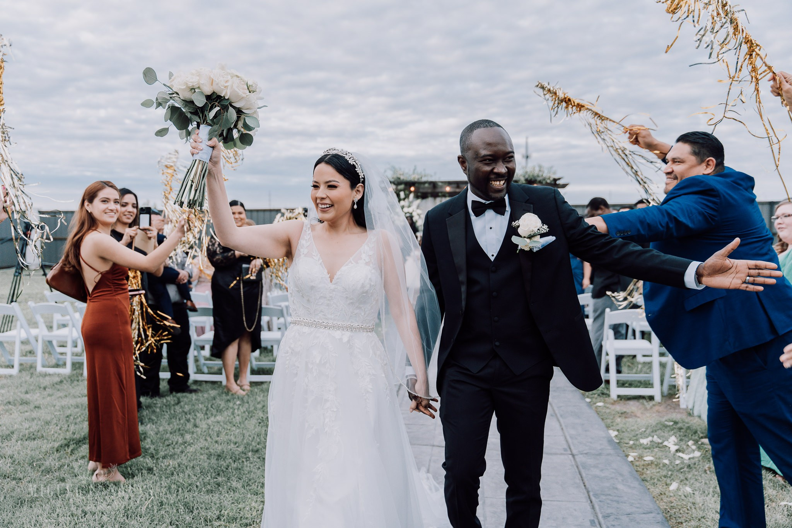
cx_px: 396
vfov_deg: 46.0
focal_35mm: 28
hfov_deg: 64.9
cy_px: 264
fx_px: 623
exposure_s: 1/320
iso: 320
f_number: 2.8
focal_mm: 28.3
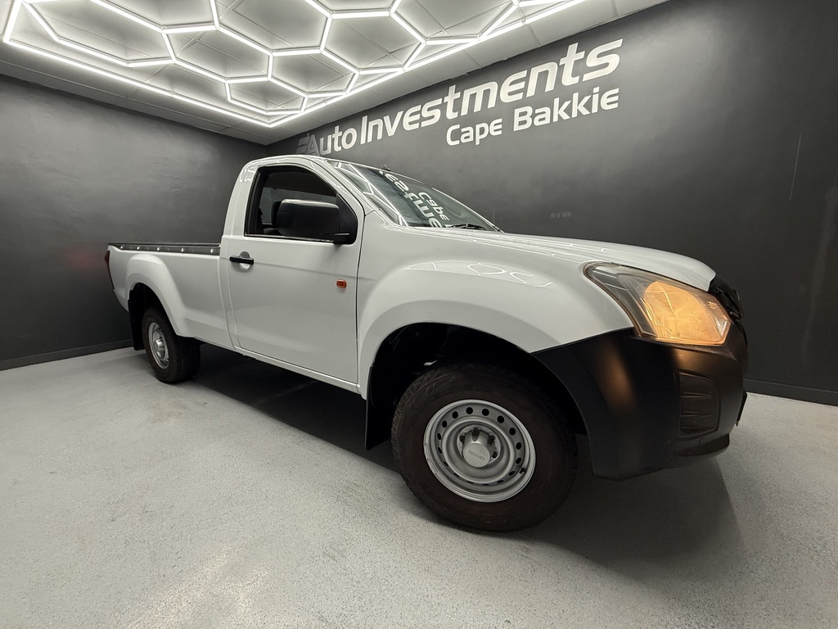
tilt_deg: -9.3
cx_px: 419
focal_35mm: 14
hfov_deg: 102.1
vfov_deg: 85.7
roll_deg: +1.0
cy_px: 314
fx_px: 339
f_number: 2.2
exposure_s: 1/142
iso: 250
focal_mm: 2.22
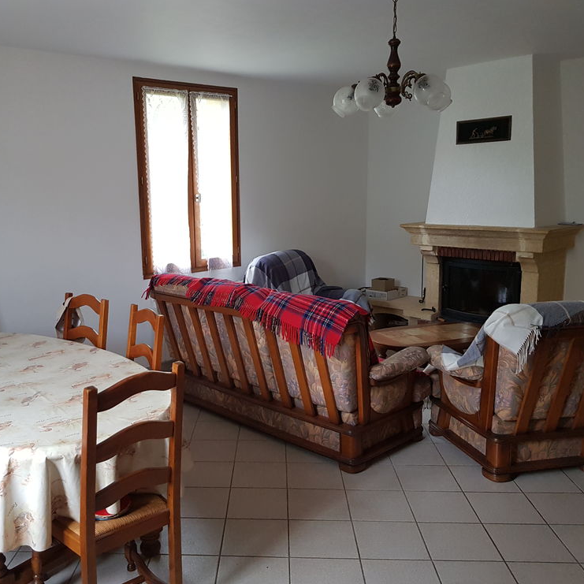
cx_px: 244
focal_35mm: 31
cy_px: 293
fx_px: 592
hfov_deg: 52.3
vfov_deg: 52.5
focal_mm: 4.2
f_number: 1.7
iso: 200
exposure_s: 1/60
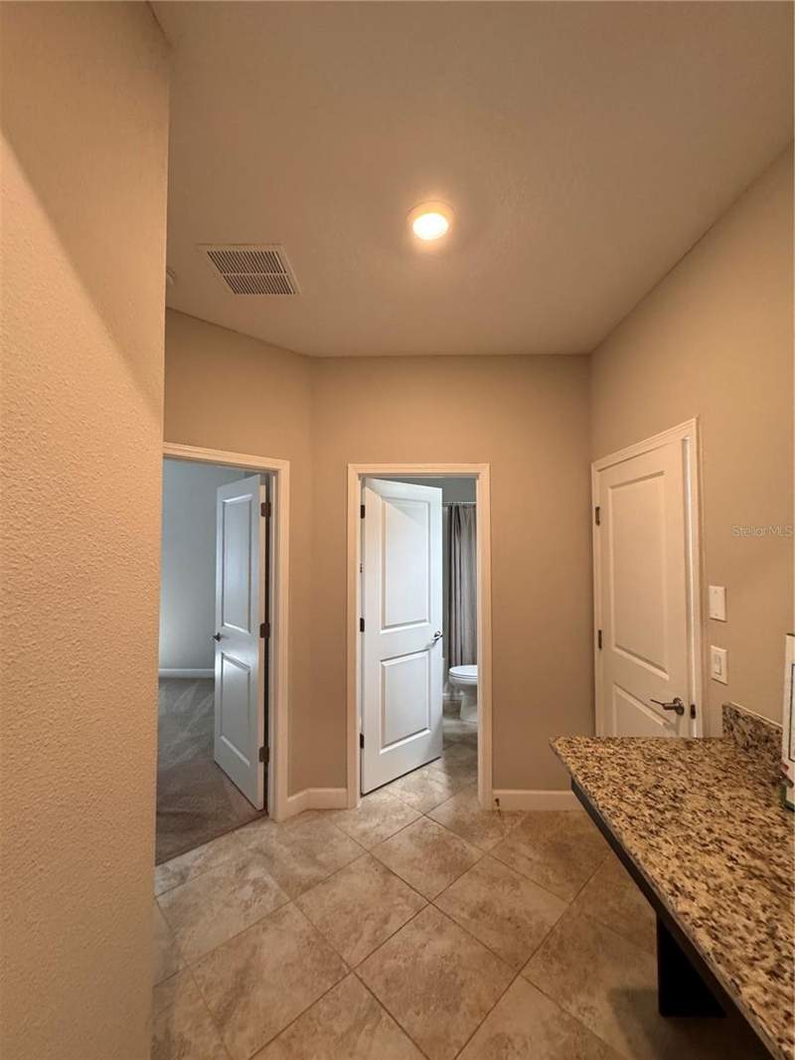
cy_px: 530
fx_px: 429
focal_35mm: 14
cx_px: 398
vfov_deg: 102.1
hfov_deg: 85.7
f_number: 2.2
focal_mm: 2.22
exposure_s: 1/120
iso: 320
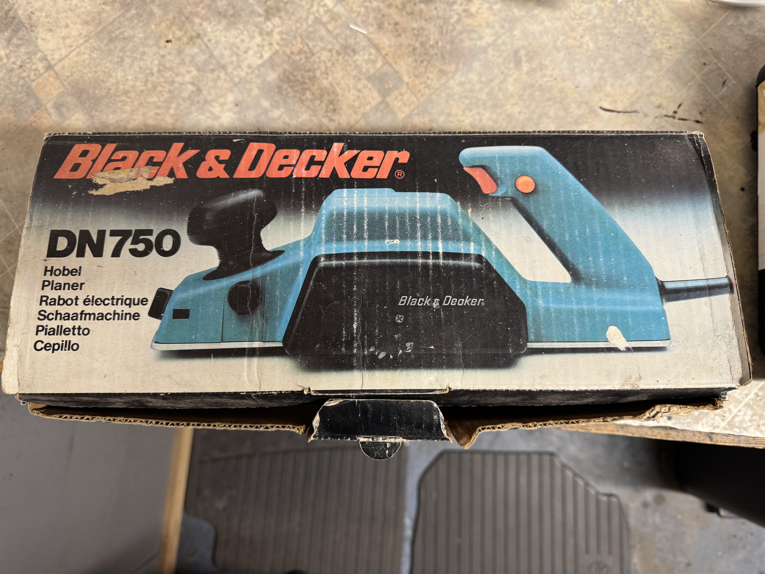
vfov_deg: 56.8
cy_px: 287
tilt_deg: -80.3
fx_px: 530
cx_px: 382
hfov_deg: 71.6
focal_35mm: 24
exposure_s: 1/50
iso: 200
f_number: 1.78
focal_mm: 6.76
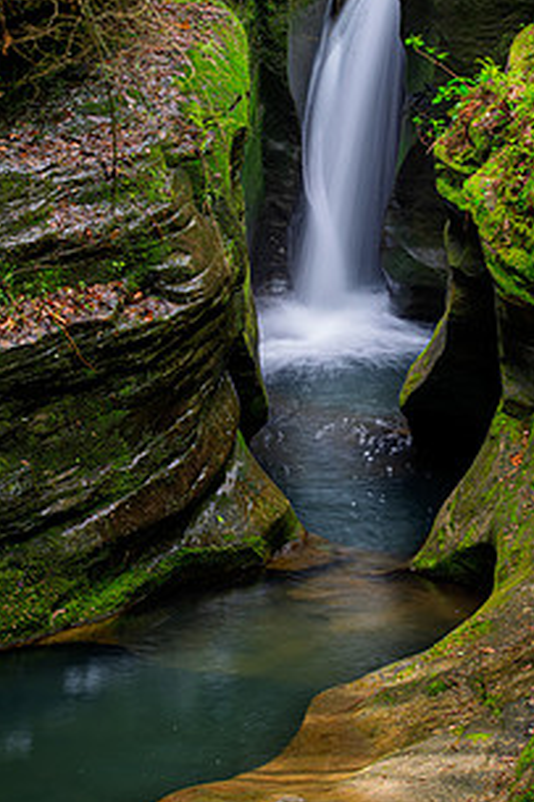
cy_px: 313
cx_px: 281
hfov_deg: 6.4
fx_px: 4767
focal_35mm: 214
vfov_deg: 9.6
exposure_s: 1.3
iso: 64
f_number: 13
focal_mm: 145
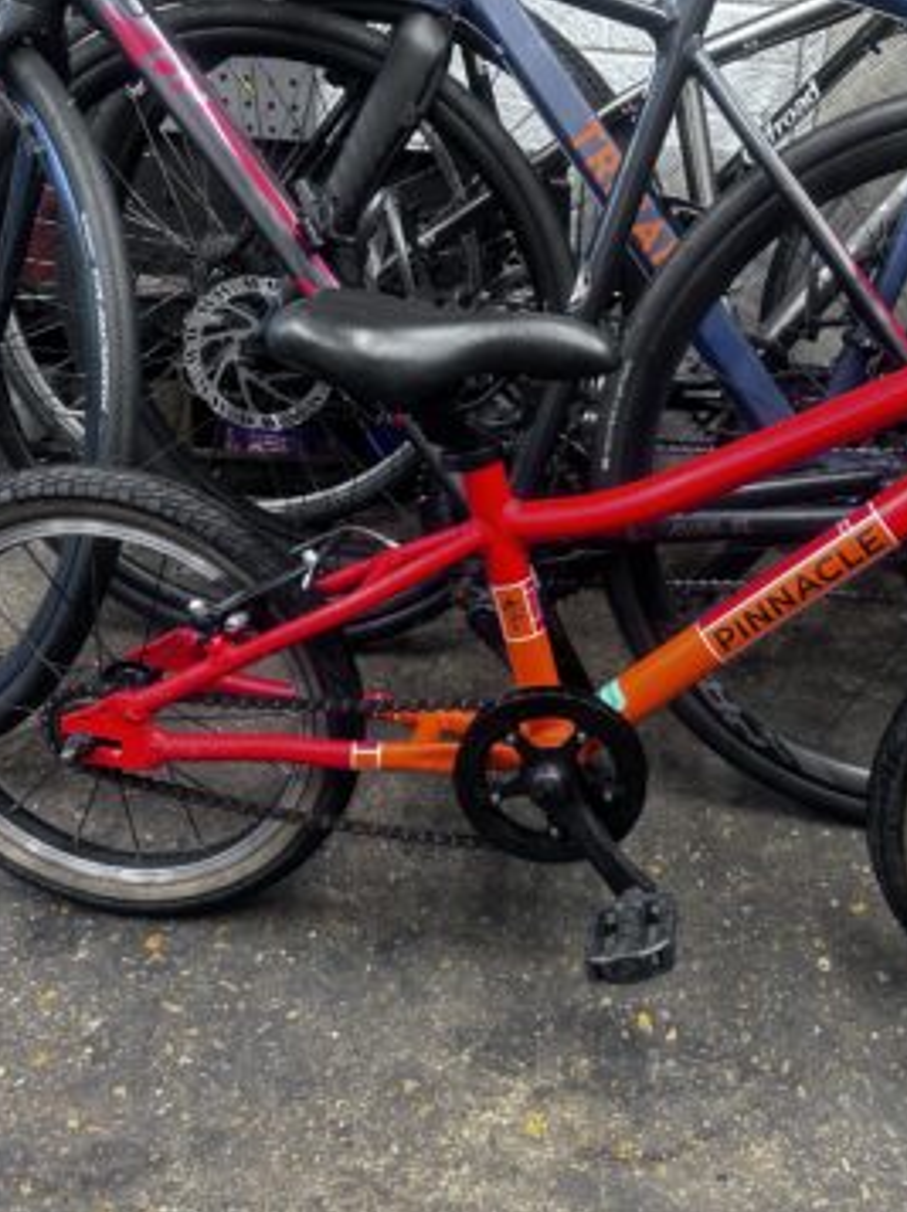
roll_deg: -3.8
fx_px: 1225
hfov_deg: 40.1
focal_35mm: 35
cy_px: 604
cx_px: 611
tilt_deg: -28.3
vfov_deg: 52.7
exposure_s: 1/50
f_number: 1.5
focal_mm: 5.7
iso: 125
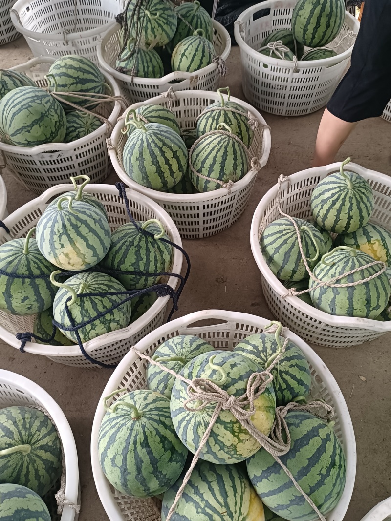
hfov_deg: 51.3
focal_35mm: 27
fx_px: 407
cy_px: 260
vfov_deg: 65.3
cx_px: 196
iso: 850
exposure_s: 1/60
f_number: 1.9
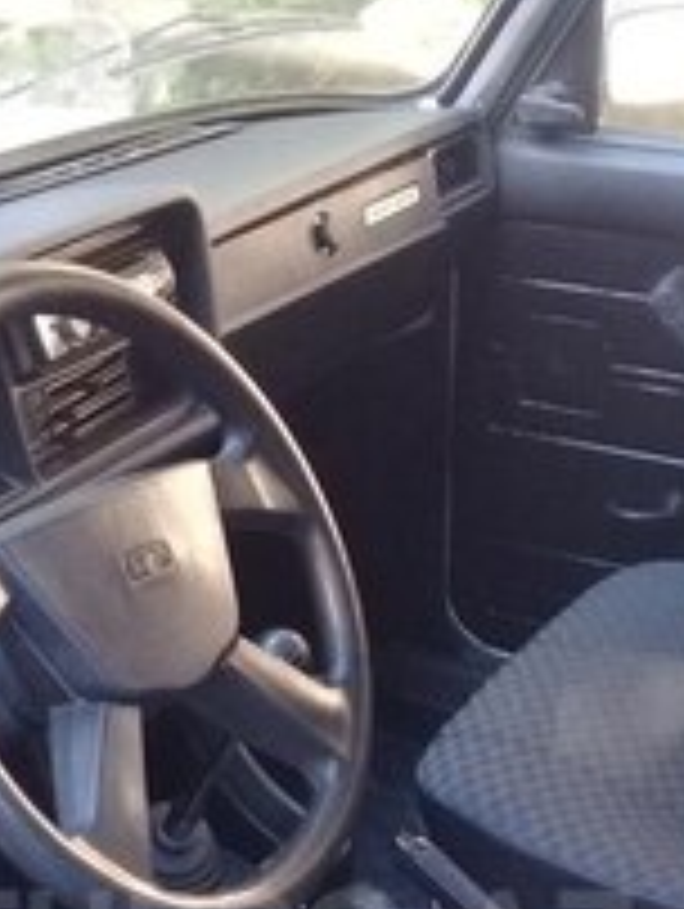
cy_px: 940
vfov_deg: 24.3
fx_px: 1998
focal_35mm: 76
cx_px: 288
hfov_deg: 19.4
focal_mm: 3.3
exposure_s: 1/33
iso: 100
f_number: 2.2
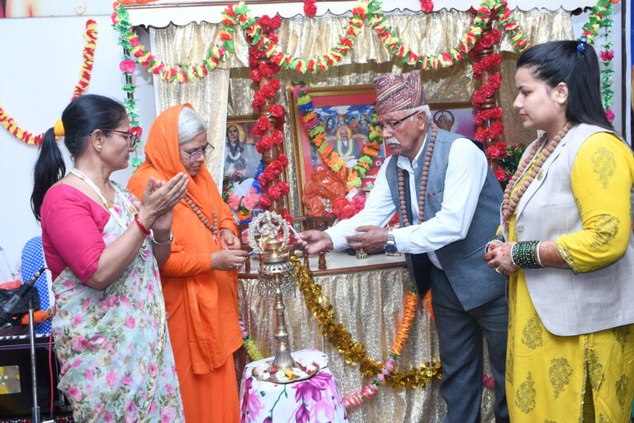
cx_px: 317
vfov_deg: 34.2
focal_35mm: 39
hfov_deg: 49.6
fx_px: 687
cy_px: 212
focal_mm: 26
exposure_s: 1/160
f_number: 4.5
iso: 1000
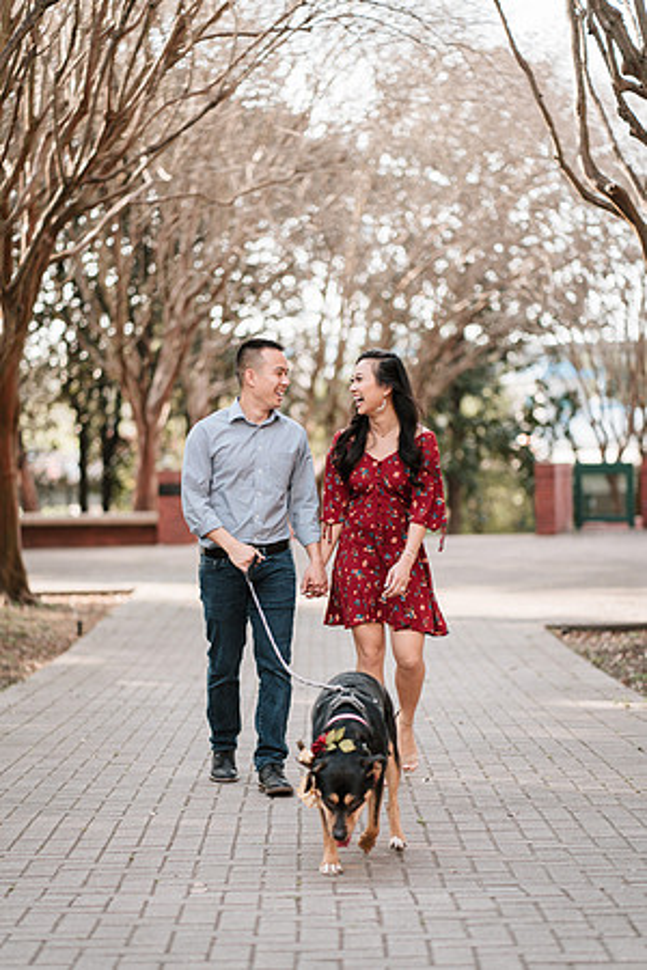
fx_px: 2291
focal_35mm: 85
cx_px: 324
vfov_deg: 23.9
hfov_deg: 16.1
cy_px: 485
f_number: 1.8
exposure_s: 1/320
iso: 100
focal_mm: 85
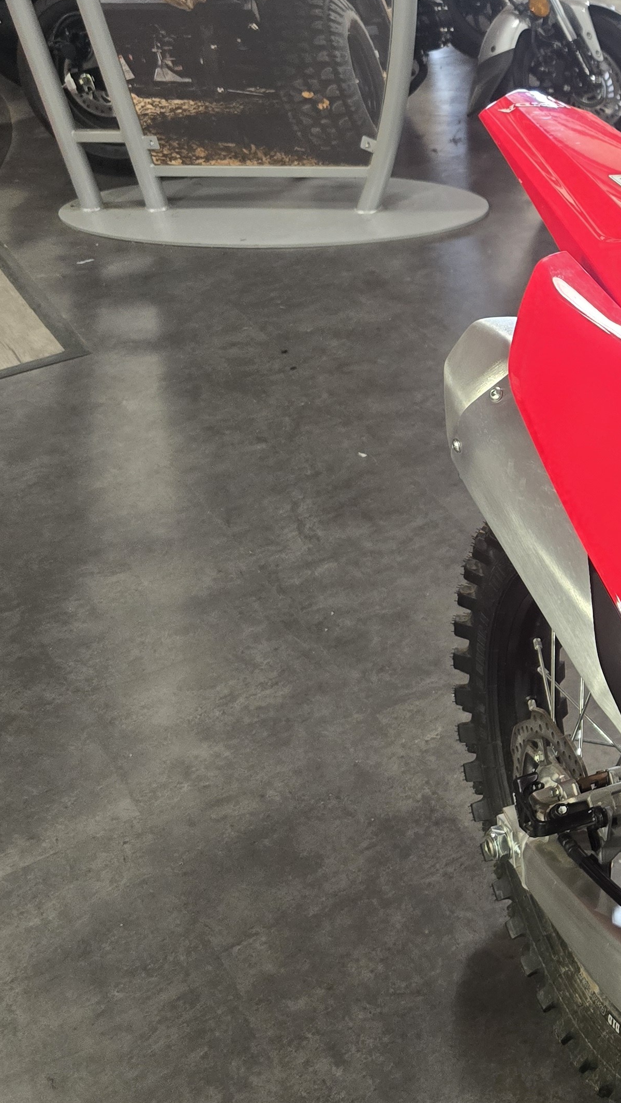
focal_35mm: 47
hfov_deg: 21.5
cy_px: 528
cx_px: 924
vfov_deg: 43.7
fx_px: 1376
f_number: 1.7
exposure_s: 1/120
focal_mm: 6.3
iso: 640
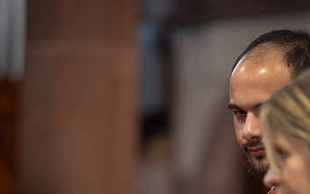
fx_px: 2525
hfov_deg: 7.0
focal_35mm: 299
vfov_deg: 4.4
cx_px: 184
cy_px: 167
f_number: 2.8
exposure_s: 1/125
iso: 1600
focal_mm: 175
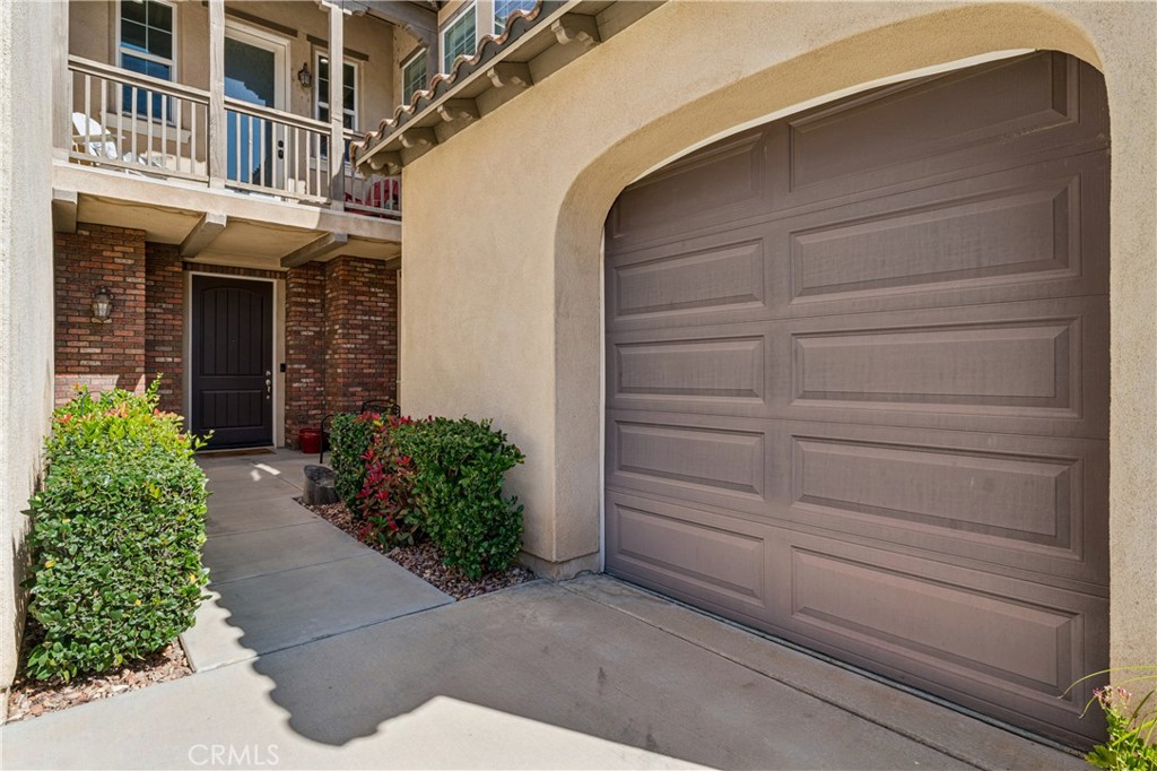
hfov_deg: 88.8
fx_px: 591
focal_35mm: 18
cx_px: 578
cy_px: 386
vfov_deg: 66.2
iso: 100
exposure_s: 1/13
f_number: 22
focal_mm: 18.4
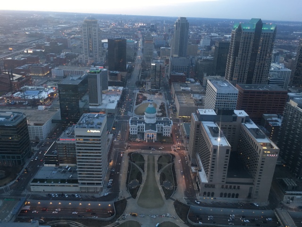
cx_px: 151
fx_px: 253
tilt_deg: -21.1
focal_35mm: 29
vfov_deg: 48.2
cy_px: 114
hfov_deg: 61.7
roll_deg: -0.7
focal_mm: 4.15
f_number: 2.2
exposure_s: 1/30
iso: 80
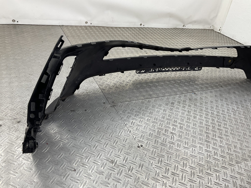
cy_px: 94
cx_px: 126
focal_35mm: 29
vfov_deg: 48.2
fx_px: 210
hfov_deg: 61.7
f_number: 1.8
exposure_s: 1/100
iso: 25
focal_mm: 3
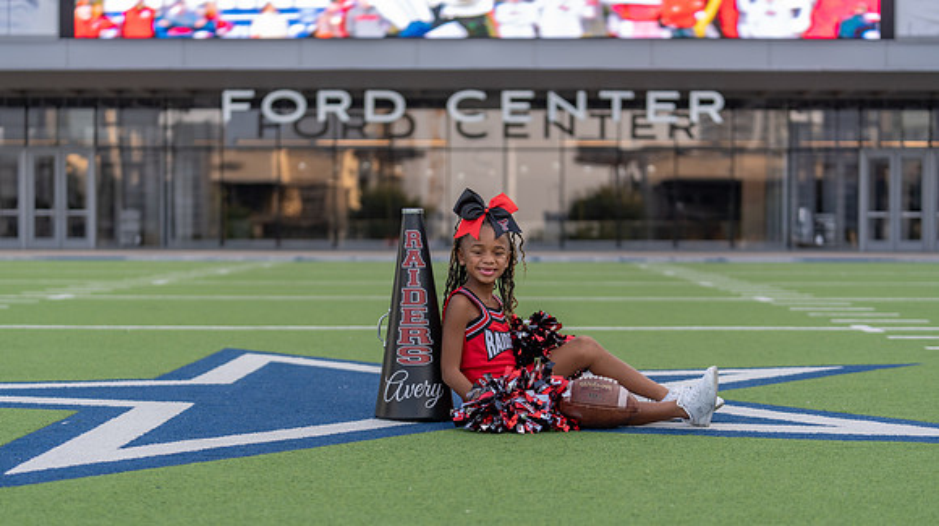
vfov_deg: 16.1
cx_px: 470
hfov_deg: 28.4
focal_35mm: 75
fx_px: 1854
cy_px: 313
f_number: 2.8
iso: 160
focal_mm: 70
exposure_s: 1/320
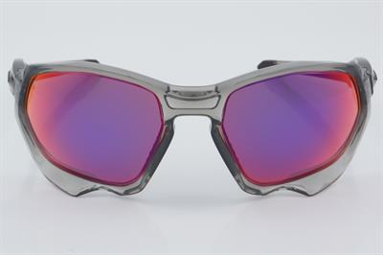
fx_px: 797
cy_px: 128
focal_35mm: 75
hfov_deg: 27.0
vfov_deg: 18.2
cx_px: 192
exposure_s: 1/4
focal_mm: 50
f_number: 32
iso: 100
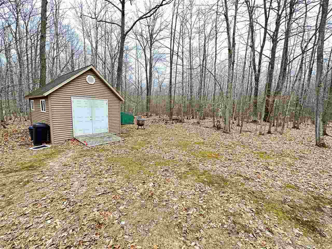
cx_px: 166
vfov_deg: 85.7
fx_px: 134
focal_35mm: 14
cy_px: 124
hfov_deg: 102.1
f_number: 2.2
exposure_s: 1/154
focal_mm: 2.22
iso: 40
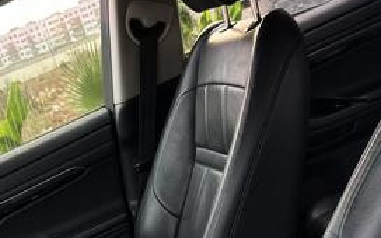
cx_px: 120
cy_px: 304
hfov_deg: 33.1
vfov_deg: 19.7
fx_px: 633
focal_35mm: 61
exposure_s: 1/115
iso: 80
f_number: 1.78
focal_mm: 6.86
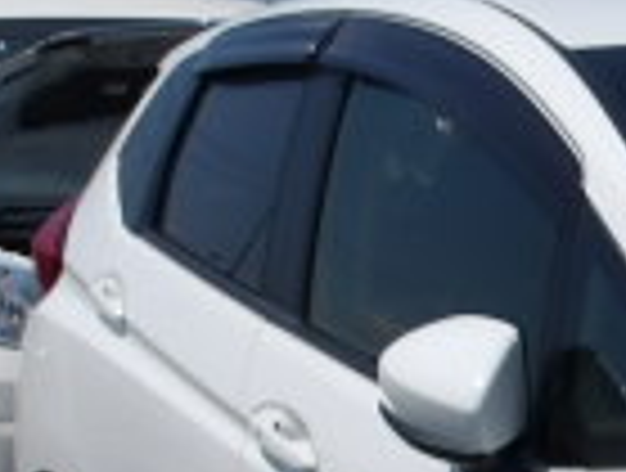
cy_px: 674
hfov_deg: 13.9
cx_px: 1166
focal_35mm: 124
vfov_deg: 11.6
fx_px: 2248
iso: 100
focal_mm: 4.9
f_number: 10.4
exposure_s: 1/251
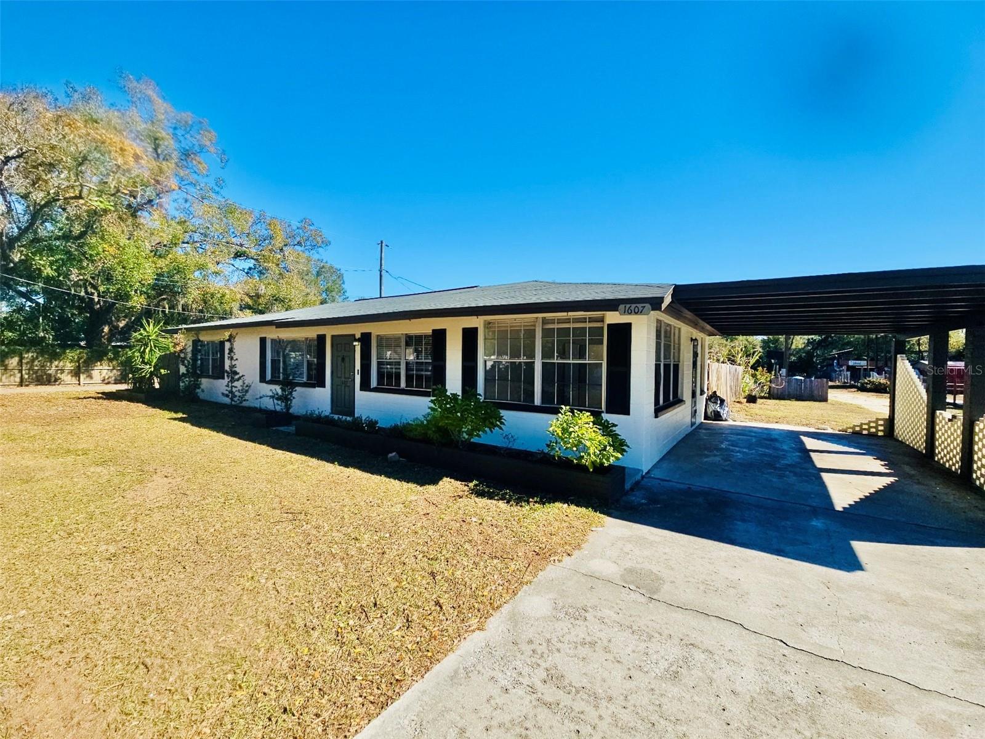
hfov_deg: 106.2
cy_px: 370
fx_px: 370
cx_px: 492
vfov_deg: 89.9
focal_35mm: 13
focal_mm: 2.2
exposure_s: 1/1667
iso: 50
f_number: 2.2
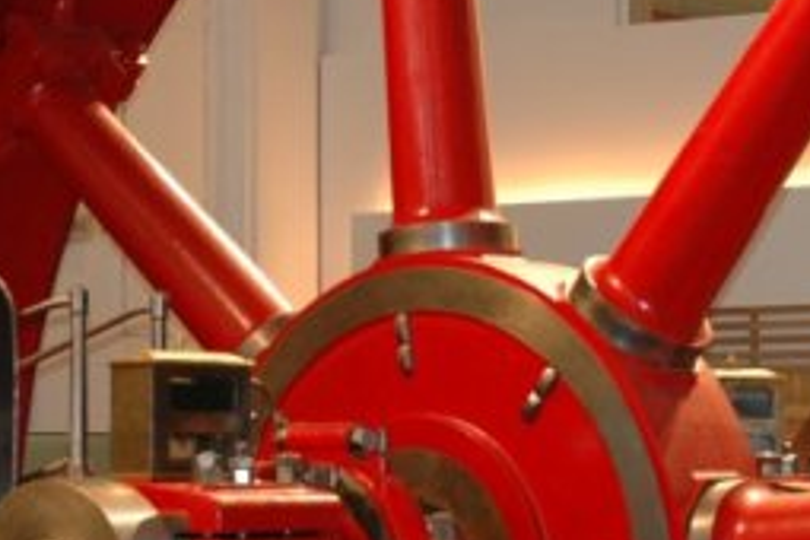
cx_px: 575
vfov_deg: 10.4
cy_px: 305
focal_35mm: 131
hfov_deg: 15.6
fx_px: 2957
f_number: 4
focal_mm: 31
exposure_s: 1/25
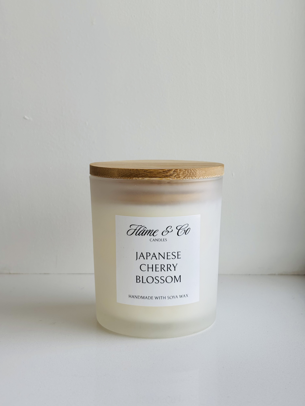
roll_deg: -0.6
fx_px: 611
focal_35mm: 52
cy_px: 203
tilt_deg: -8.1
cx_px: 152
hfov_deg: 28.0
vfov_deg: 36.8
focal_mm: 5.96
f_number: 1.6
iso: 32
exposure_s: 1/1058
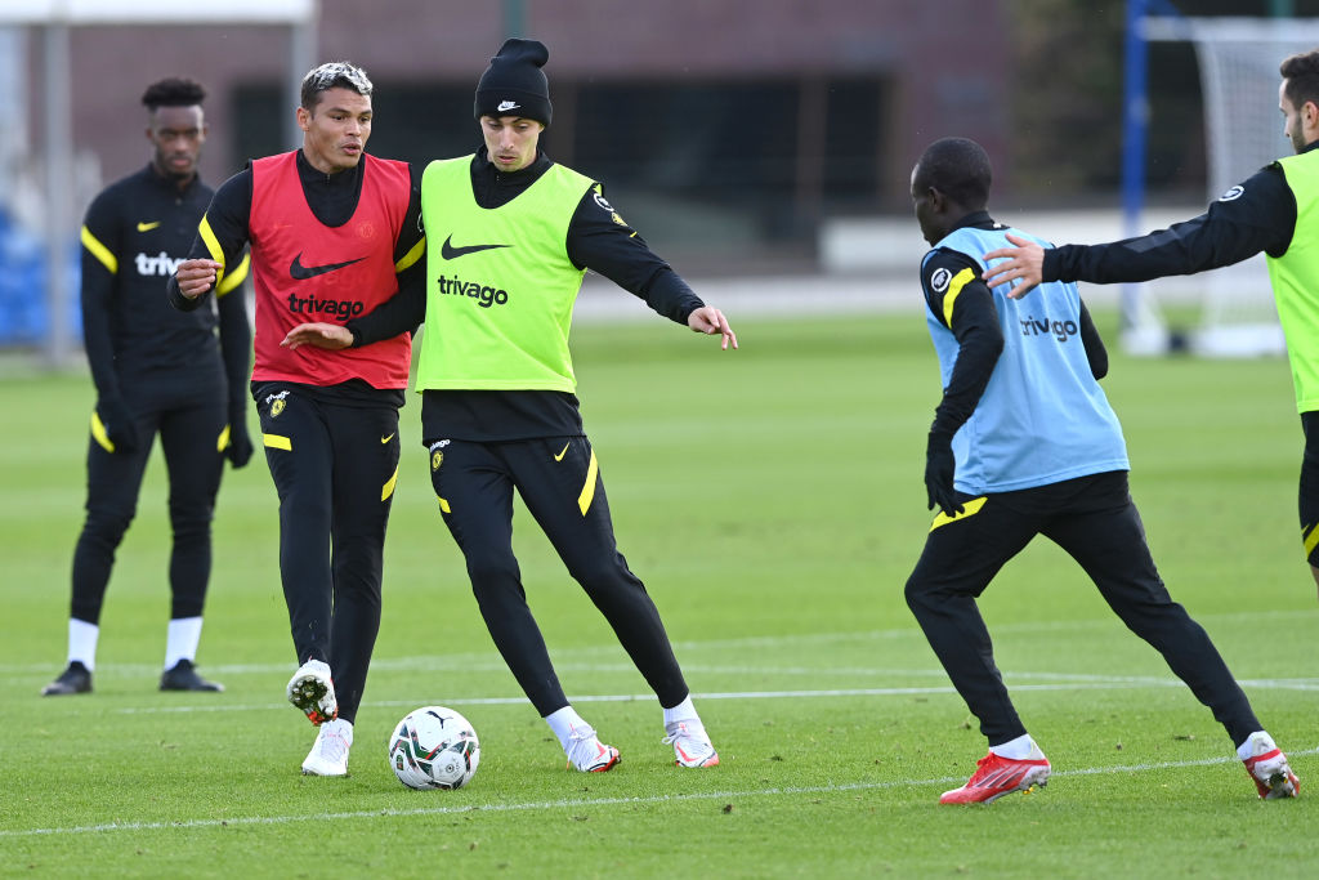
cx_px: 660
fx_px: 14657
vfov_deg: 3.4
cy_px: 440
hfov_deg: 5.2
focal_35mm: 400
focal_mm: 400
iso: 640
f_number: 4
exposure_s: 1/1250
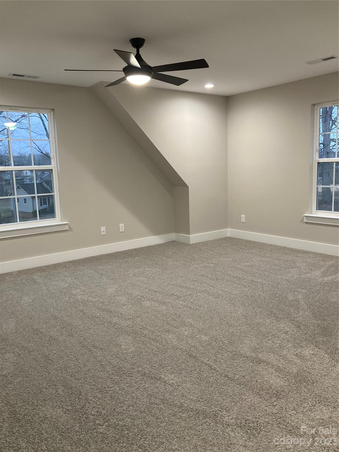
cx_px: 170
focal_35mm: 28
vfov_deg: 63.4
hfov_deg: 49.7
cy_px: 226
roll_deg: +1.8
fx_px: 366
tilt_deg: -8.6
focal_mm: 3.99
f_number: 1.8
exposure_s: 1/60
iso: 160
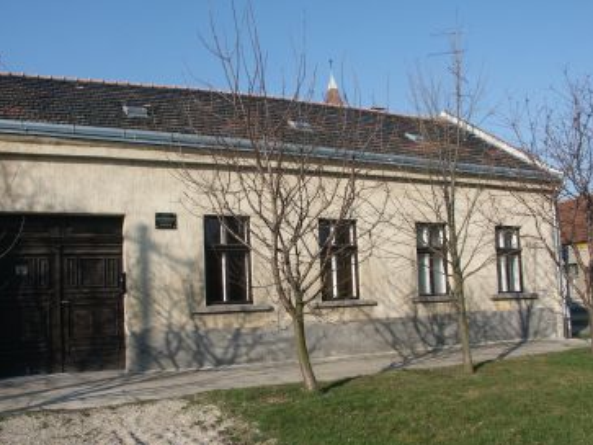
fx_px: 548
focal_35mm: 32
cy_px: 242
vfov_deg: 44.1
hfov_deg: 56.8
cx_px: 273
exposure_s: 1/350
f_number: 6.7
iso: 100
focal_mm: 7.59
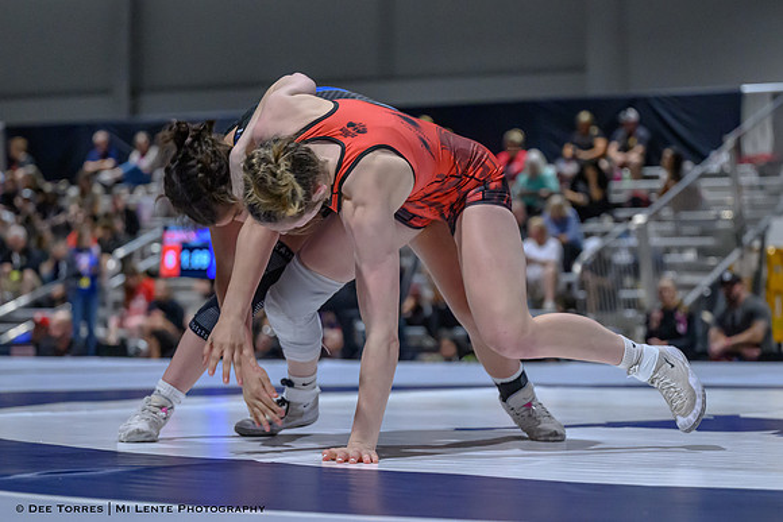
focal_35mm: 104
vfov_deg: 13.1
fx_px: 2271
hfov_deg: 19.6
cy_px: 263
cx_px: 390
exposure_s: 1/640
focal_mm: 73
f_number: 2.8
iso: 6400
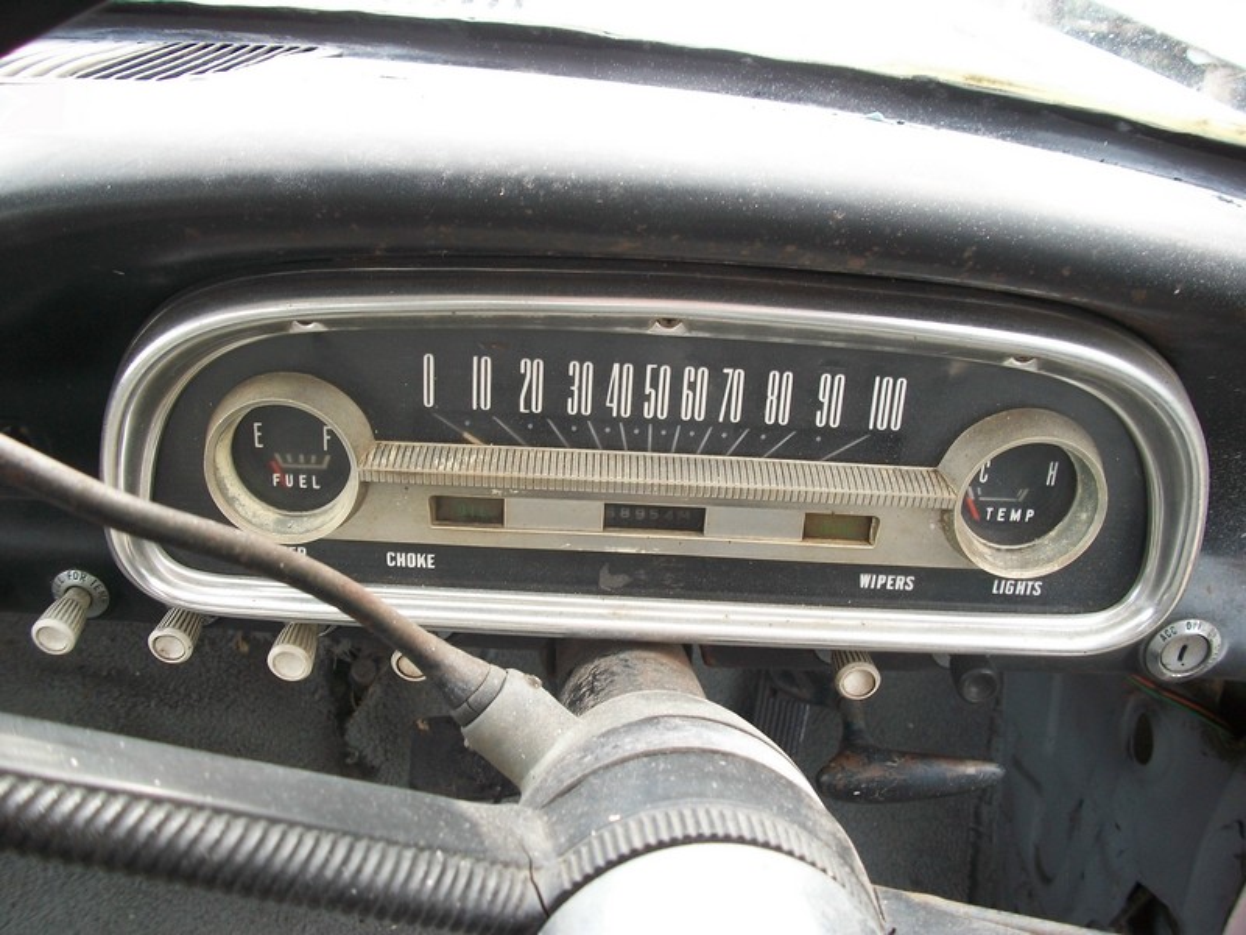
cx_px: 623
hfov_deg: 56.8
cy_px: 468
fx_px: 1152
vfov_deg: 44.2
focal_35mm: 32
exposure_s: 1/40
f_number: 2.9
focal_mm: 5.7
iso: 80
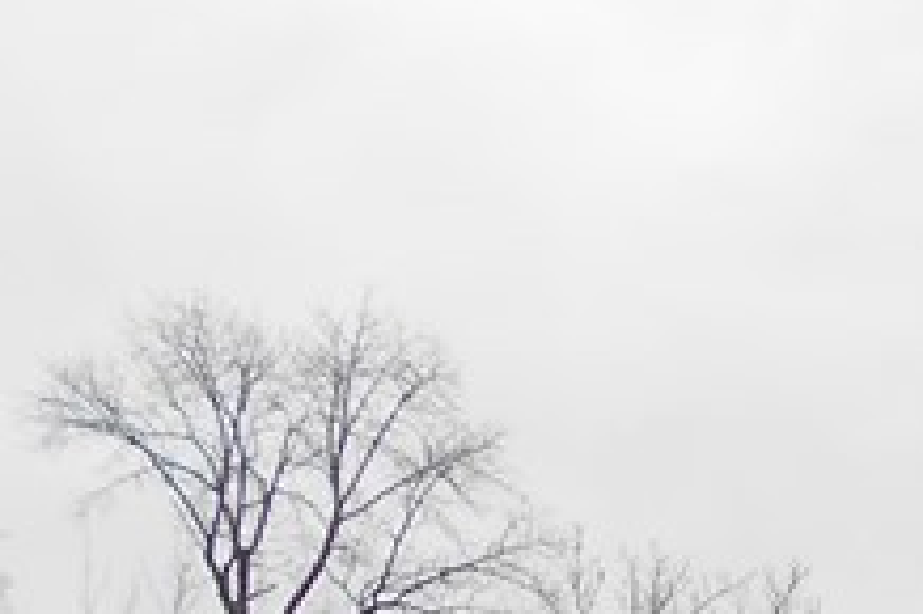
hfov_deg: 14.4
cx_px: 1626
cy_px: 1537
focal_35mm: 127
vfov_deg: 9.4
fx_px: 3254
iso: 80
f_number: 3.2
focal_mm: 4.6
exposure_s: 1/125
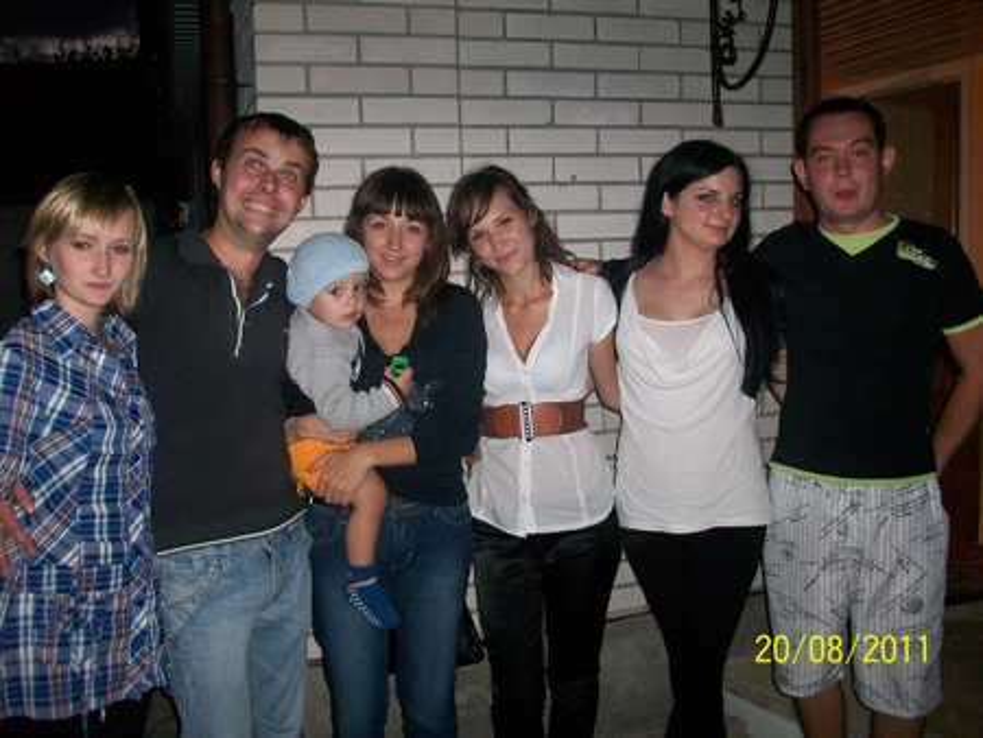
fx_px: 966
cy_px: 369
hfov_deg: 53.9
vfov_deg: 41.8
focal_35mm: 34
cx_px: 492
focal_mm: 5.7
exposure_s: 1/60
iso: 160
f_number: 2.8
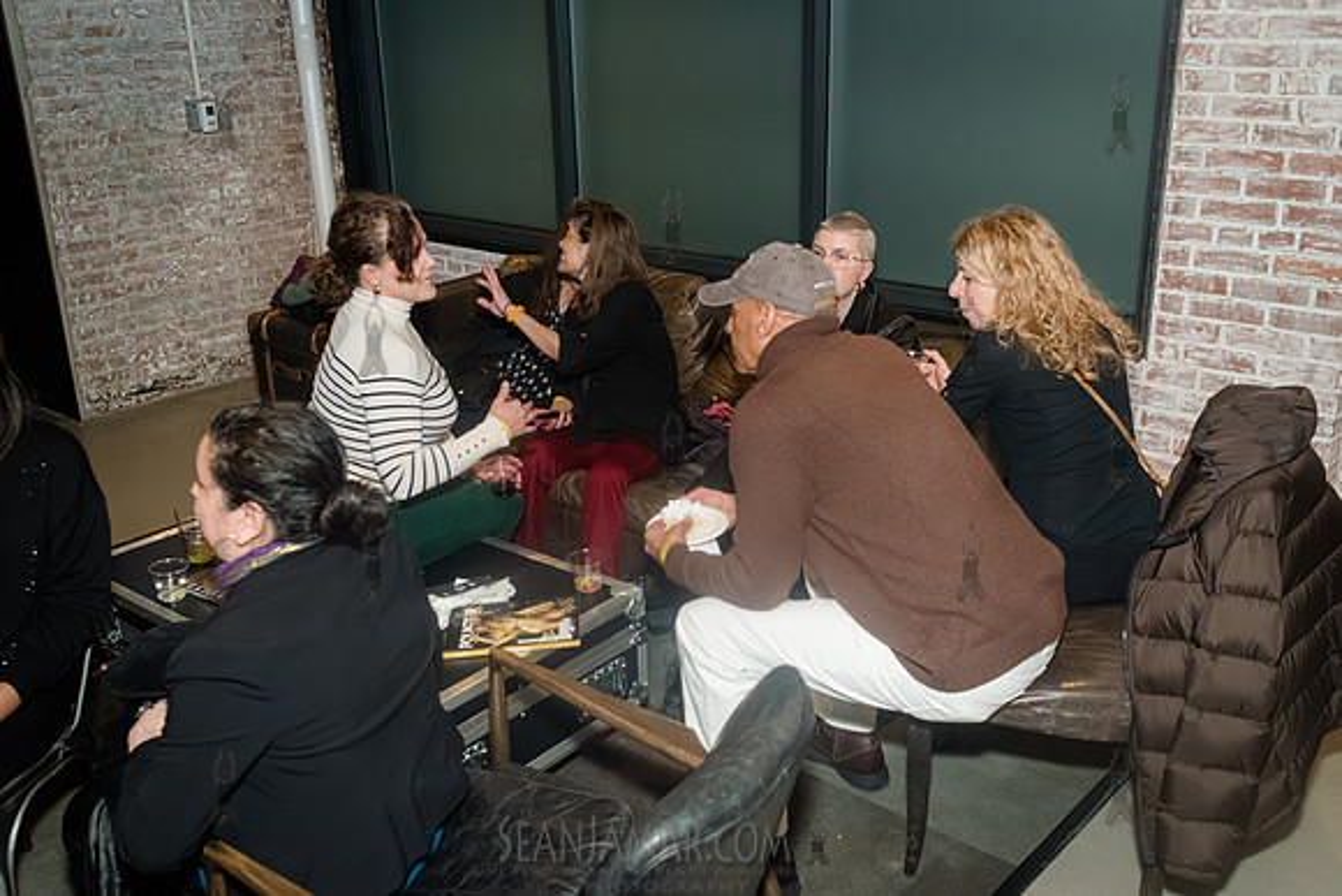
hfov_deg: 54.4
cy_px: 448
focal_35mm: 35
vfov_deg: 37.9
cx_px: 671
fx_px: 1305
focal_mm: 35
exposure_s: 1/400
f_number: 5
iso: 8000
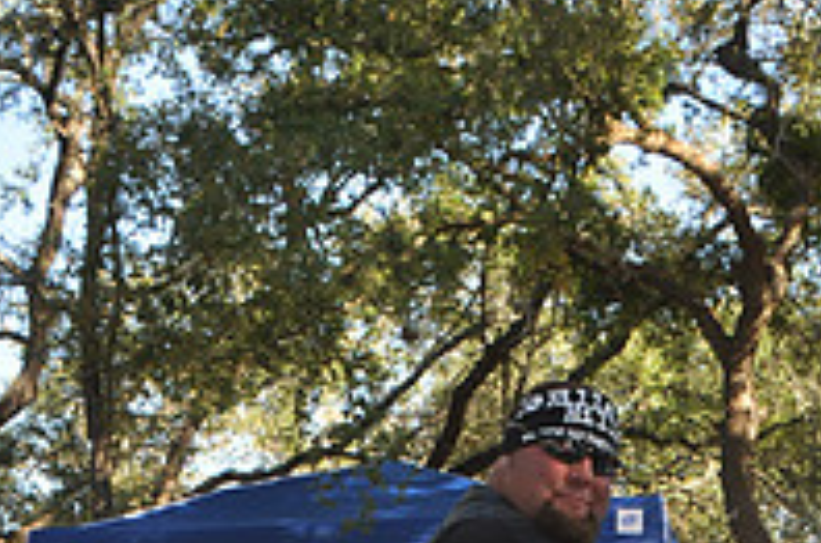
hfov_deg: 23.1
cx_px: 510
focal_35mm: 88
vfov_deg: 14.9
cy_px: 653
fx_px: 2002
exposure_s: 1/200
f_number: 8
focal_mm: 20
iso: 200
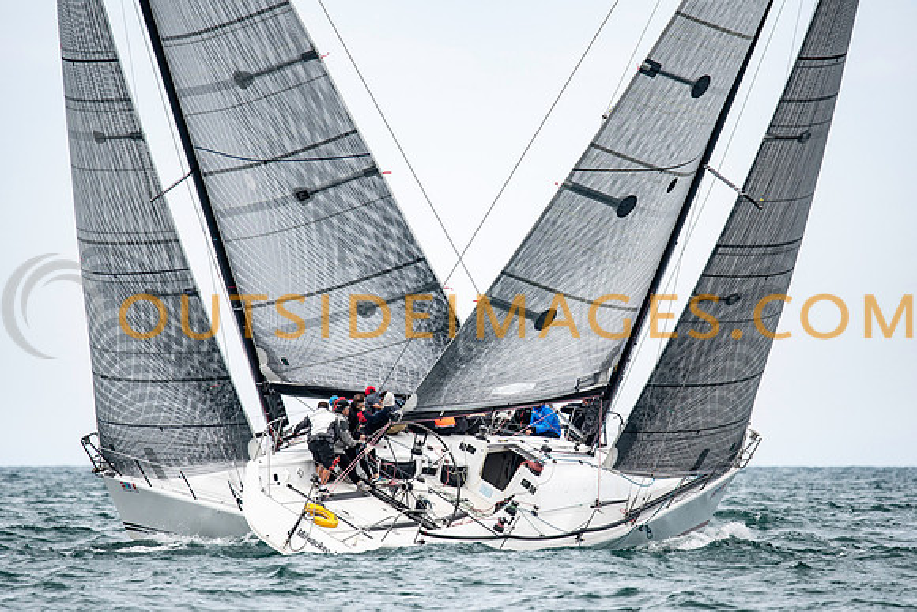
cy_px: 307
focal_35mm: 488
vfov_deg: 2.8
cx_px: 480
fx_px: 12436
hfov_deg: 4.2
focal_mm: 300
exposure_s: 1/3200
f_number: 4
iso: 320
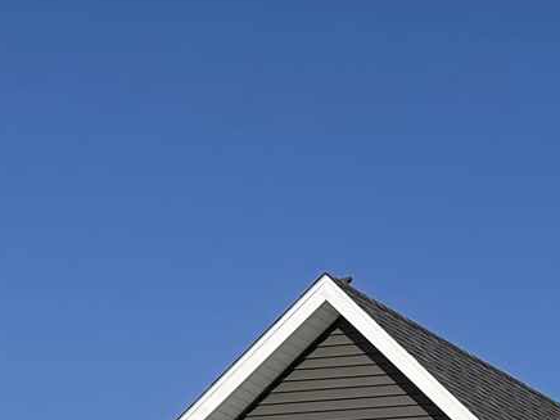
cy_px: 834
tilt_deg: +3.0
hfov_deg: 14.6
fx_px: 1974
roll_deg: -2.8
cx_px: 941
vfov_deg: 11.1
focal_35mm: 122
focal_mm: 4.2
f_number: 1.6
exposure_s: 1/5556
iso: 32
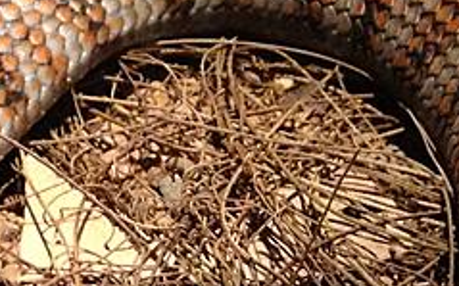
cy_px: 587
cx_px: -267
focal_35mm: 159
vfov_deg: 7.8
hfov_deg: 12.4
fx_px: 1988
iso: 200
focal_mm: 4.28
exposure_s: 1/20
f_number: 2.4
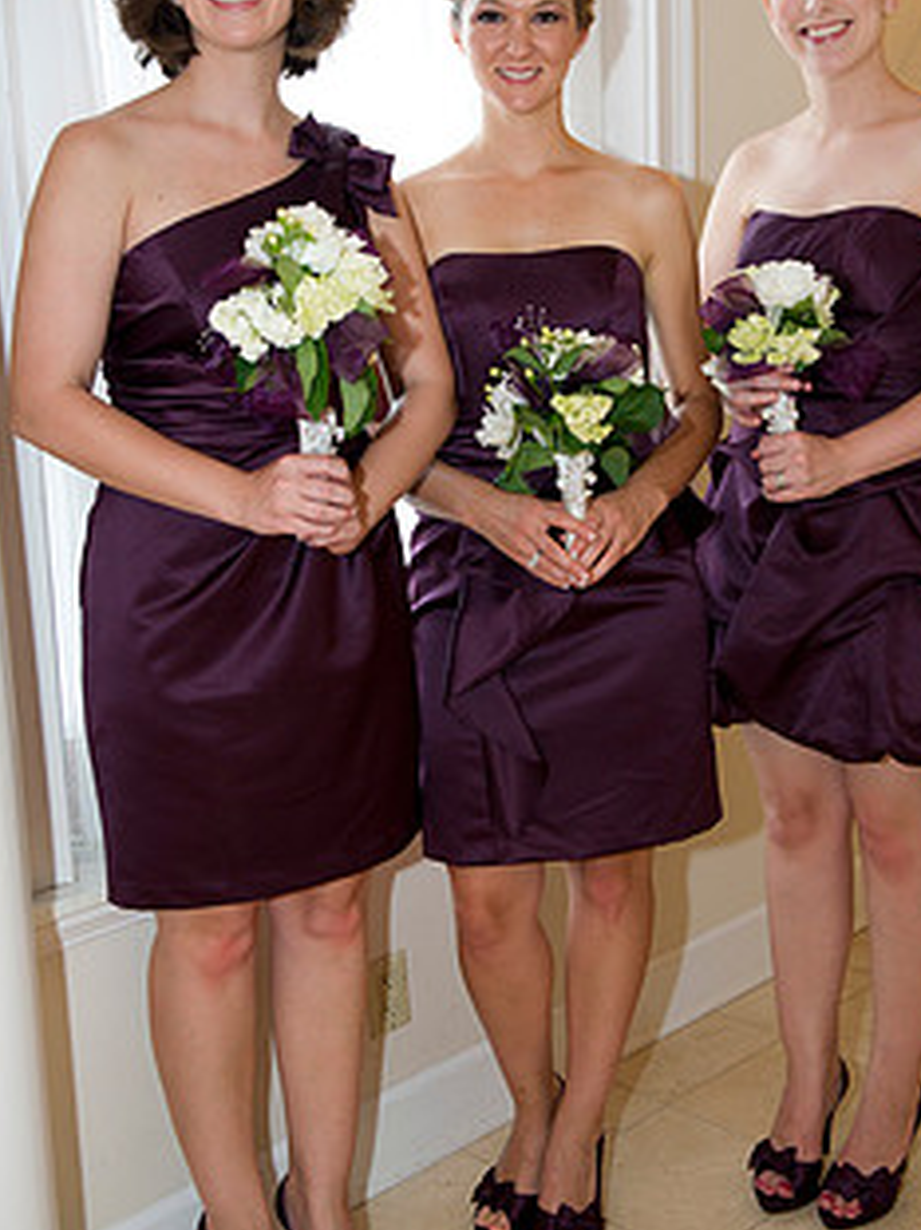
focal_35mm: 50
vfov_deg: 38.2
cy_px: 570
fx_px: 1775
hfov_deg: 29.0
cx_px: 559
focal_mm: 36
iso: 1250
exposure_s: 1/80
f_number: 3.5
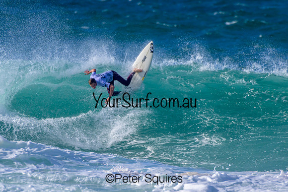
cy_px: 96
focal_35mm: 1000
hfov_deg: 2.1
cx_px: 144
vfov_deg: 1.4
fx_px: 8001
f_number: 11
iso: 800
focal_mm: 1000
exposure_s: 1/2500
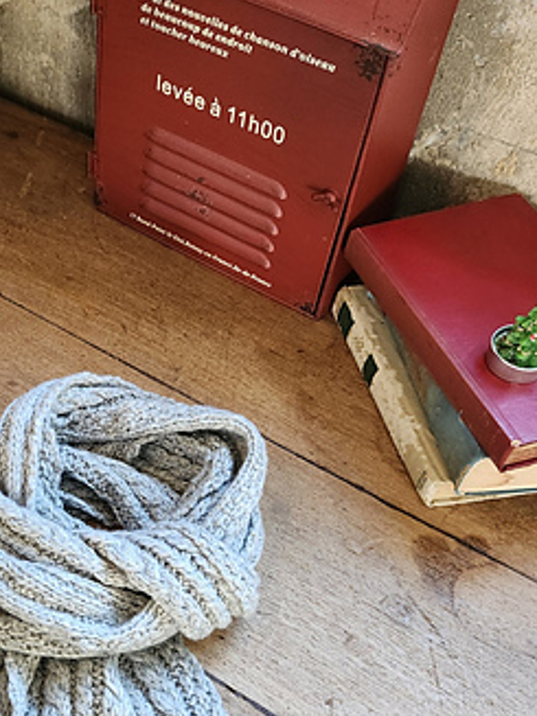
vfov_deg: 41.5
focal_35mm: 45
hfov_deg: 31.1
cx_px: 87
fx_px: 931
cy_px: 480
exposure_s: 1/120
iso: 640
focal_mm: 5.4
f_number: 1.8
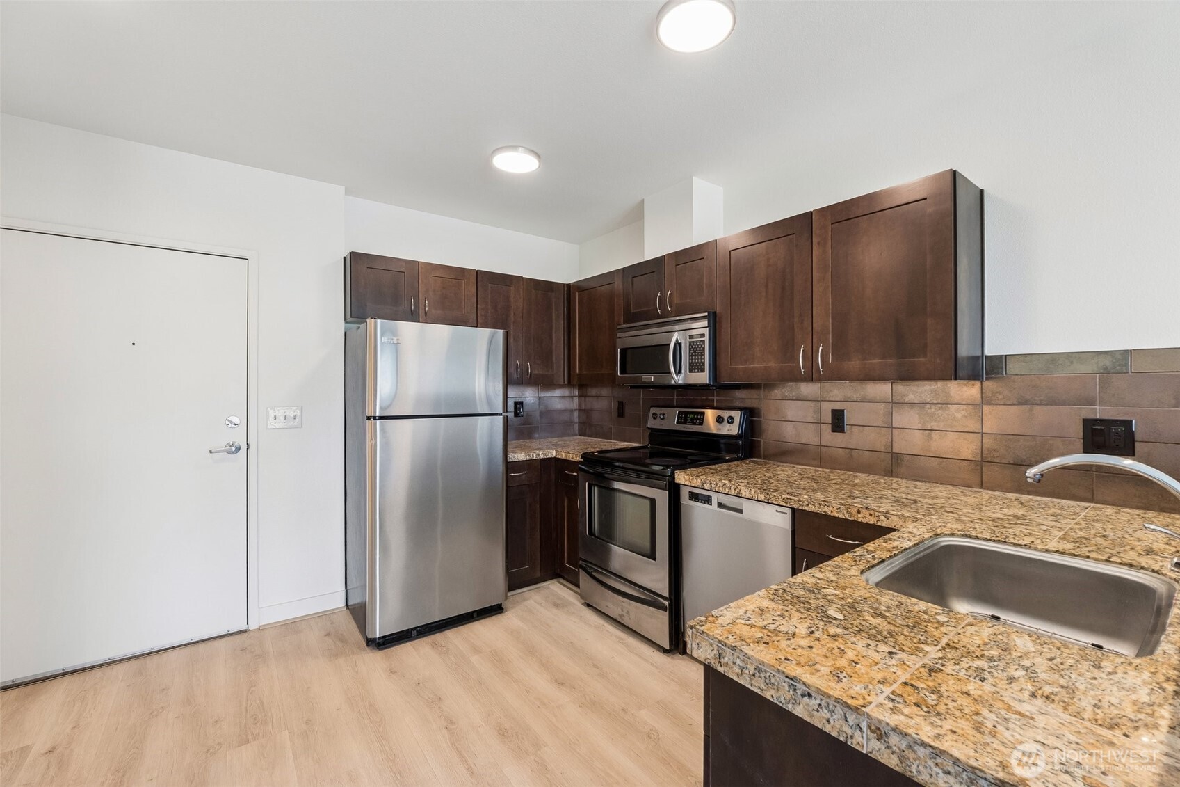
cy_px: 394
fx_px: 492
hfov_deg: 100.4
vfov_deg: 77.3
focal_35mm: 15
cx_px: 590
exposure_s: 1/2.5
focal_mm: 10
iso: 250
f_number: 9
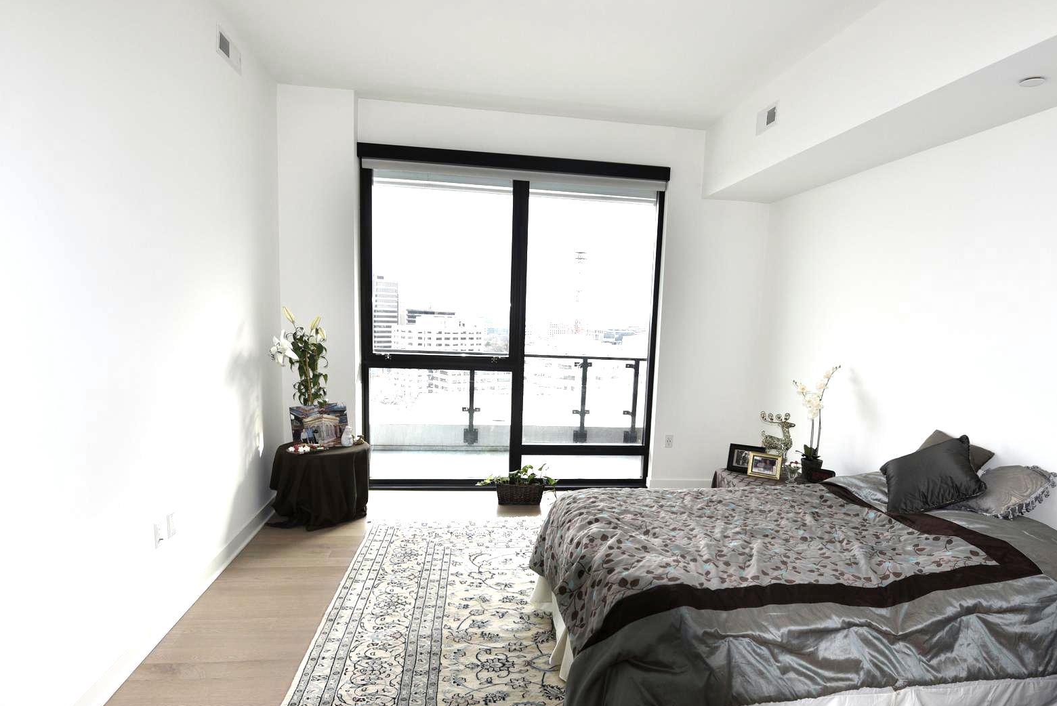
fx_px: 617
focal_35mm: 21
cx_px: 574
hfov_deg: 81.0
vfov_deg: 59.3
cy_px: 408
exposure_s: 1/125
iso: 320
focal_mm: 16
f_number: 5.6
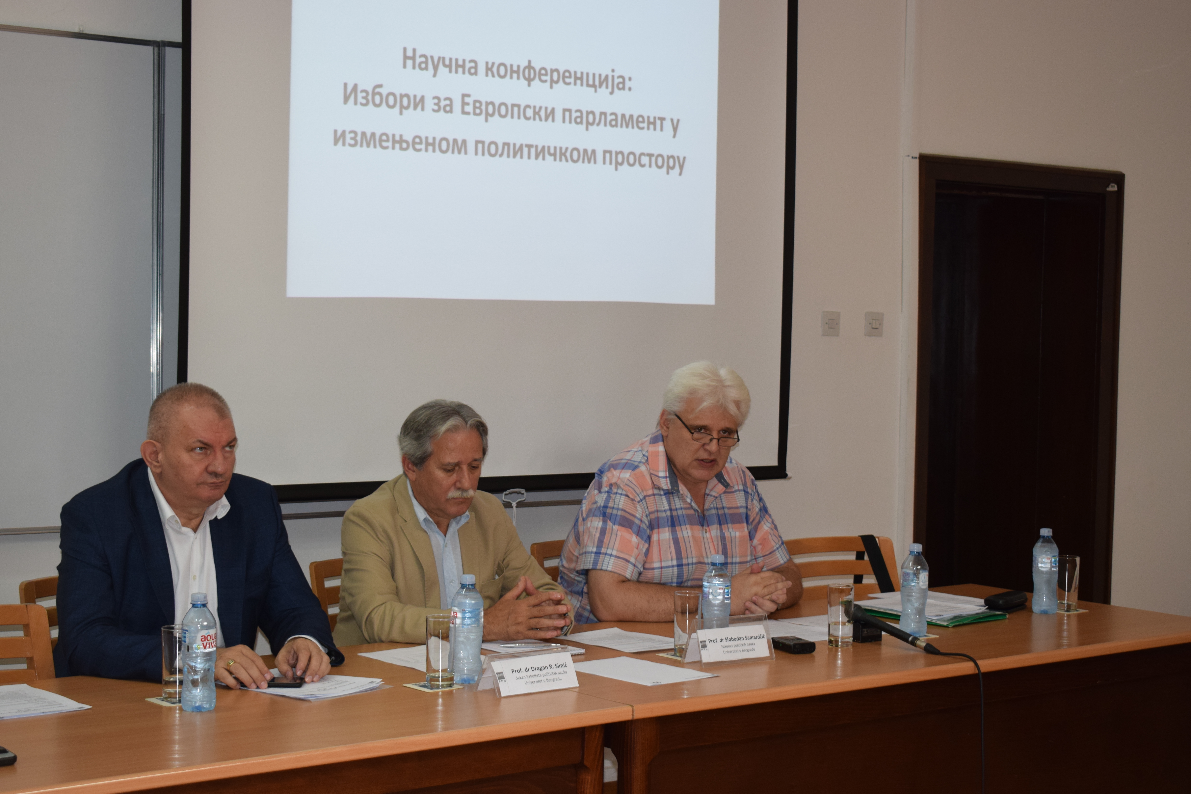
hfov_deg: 33.4
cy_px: 397
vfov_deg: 22.6
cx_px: 596
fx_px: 1985
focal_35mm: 60
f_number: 5
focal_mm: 40
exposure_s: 1/100
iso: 800
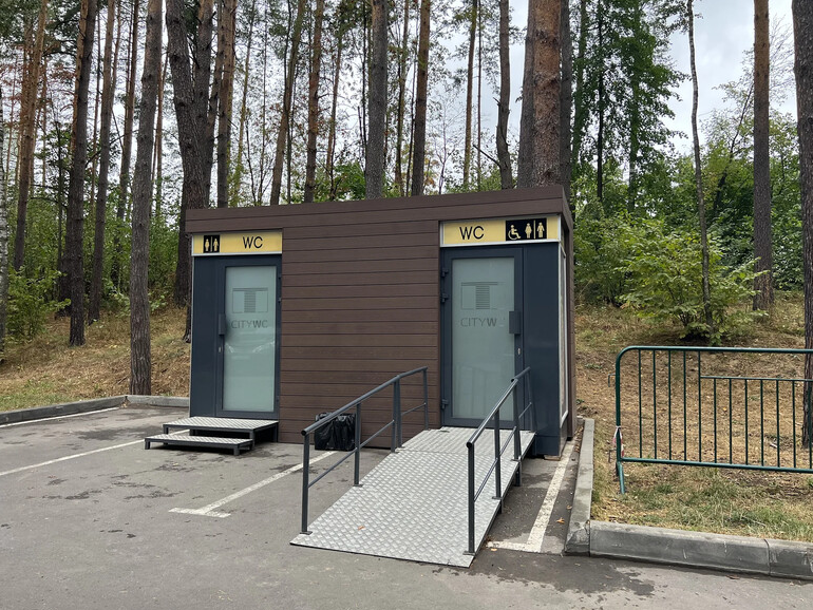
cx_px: 413
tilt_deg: +2.7
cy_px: 299
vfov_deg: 51.4
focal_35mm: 27
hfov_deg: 65.3
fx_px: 634
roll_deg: +0.7
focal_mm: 5.7
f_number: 1.5
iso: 50
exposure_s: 1/355
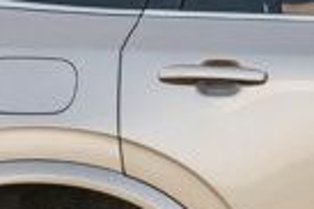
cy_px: 124
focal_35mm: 407
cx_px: -76
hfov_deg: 5.0
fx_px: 3546
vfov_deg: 3.4
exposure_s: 1/800
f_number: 6.3
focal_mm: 58
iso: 640
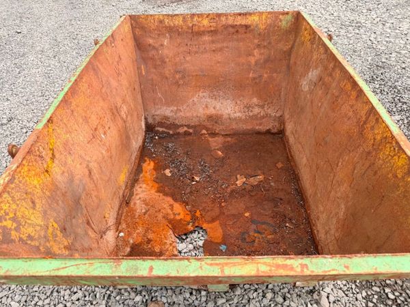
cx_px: 205
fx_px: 284
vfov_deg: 56.8
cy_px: 154
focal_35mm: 24
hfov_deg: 71.6
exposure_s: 1/702
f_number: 1.78
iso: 80
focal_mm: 6.76
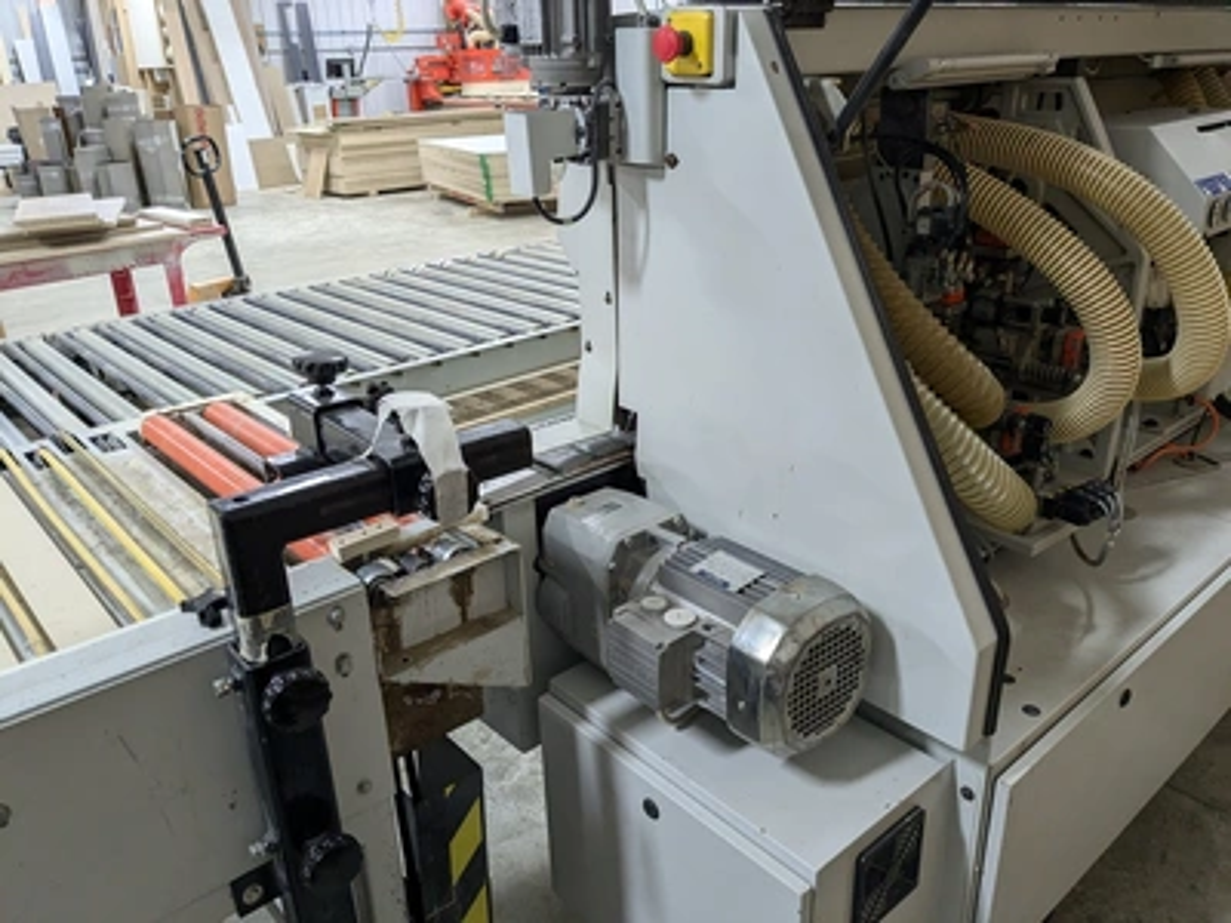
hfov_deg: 65.3
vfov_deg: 51.4
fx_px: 960
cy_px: 462
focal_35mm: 27
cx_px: 616
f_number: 1.73
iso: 282
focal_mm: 4.38
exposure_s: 1/120
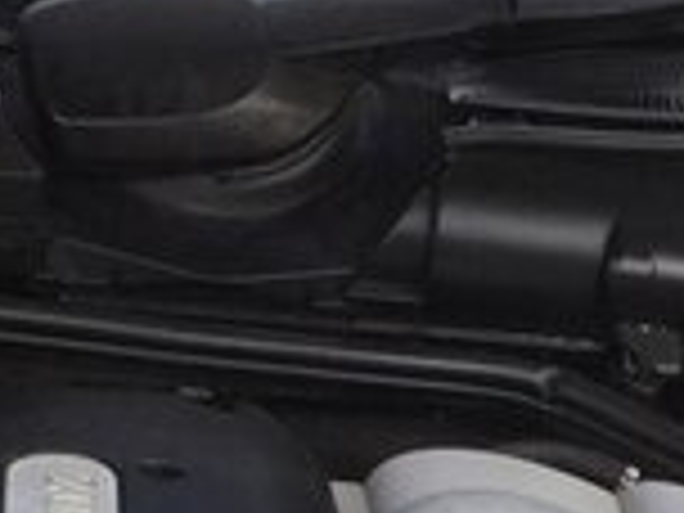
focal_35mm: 126
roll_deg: -4.3
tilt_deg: -38.1
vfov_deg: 11.4
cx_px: 315
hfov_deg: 15.6
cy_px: 709
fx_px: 2490
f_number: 2.2
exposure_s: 1/670
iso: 32
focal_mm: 4.15
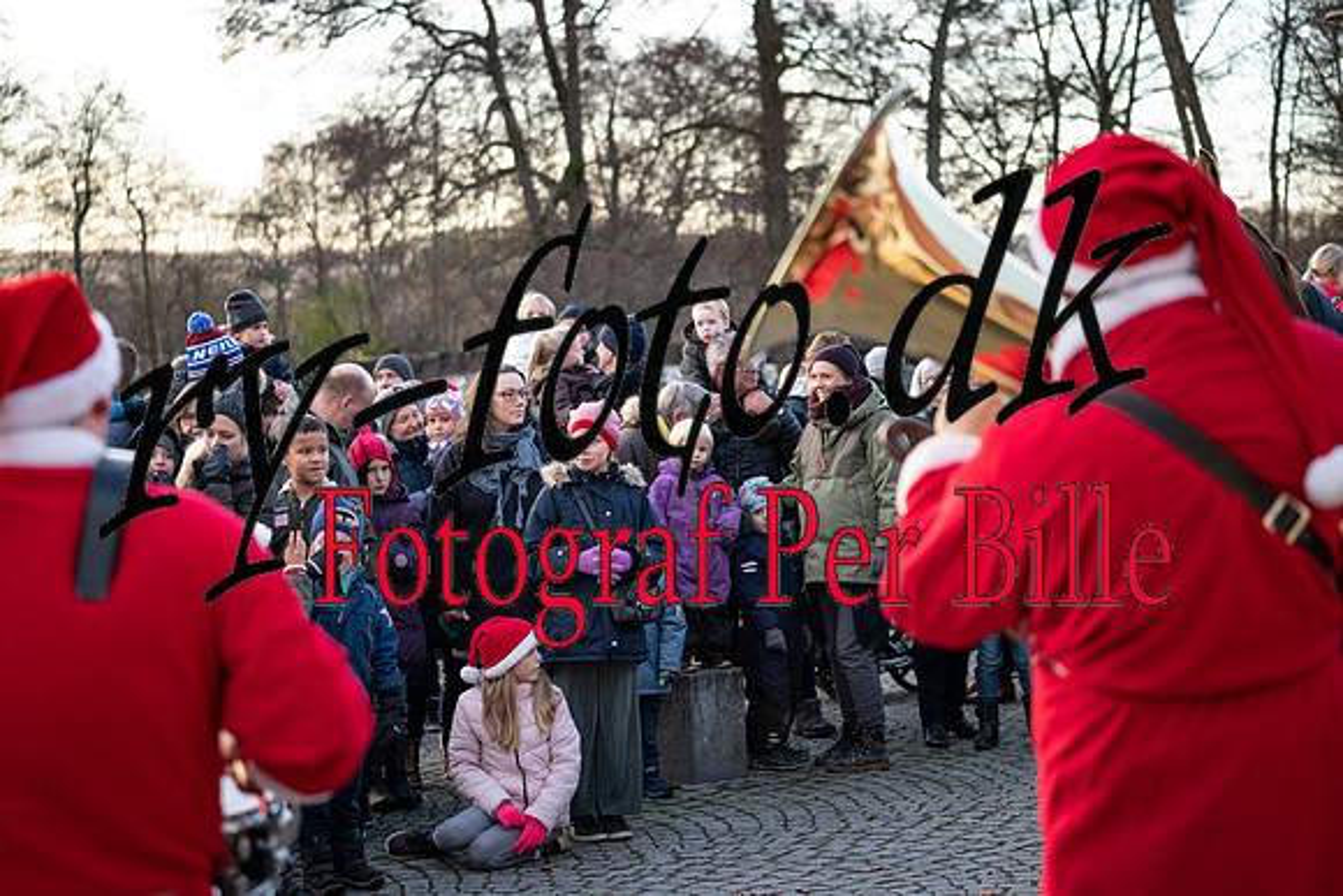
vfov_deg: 19.5
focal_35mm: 70
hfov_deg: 28.8
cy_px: 448
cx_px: 672
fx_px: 2612
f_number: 2.8
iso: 640
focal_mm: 70
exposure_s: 1/400
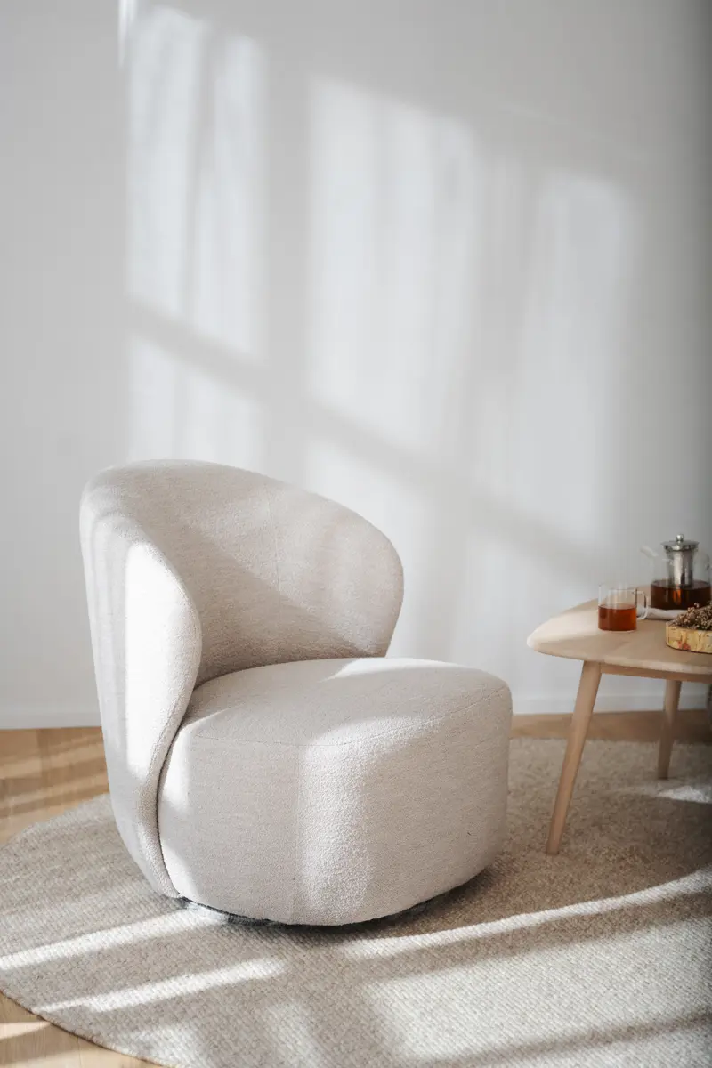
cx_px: 356
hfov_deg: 16.1
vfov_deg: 23.9
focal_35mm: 85
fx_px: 2521
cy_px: 534
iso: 100
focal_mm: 85
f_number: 3.5
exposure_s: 1/250
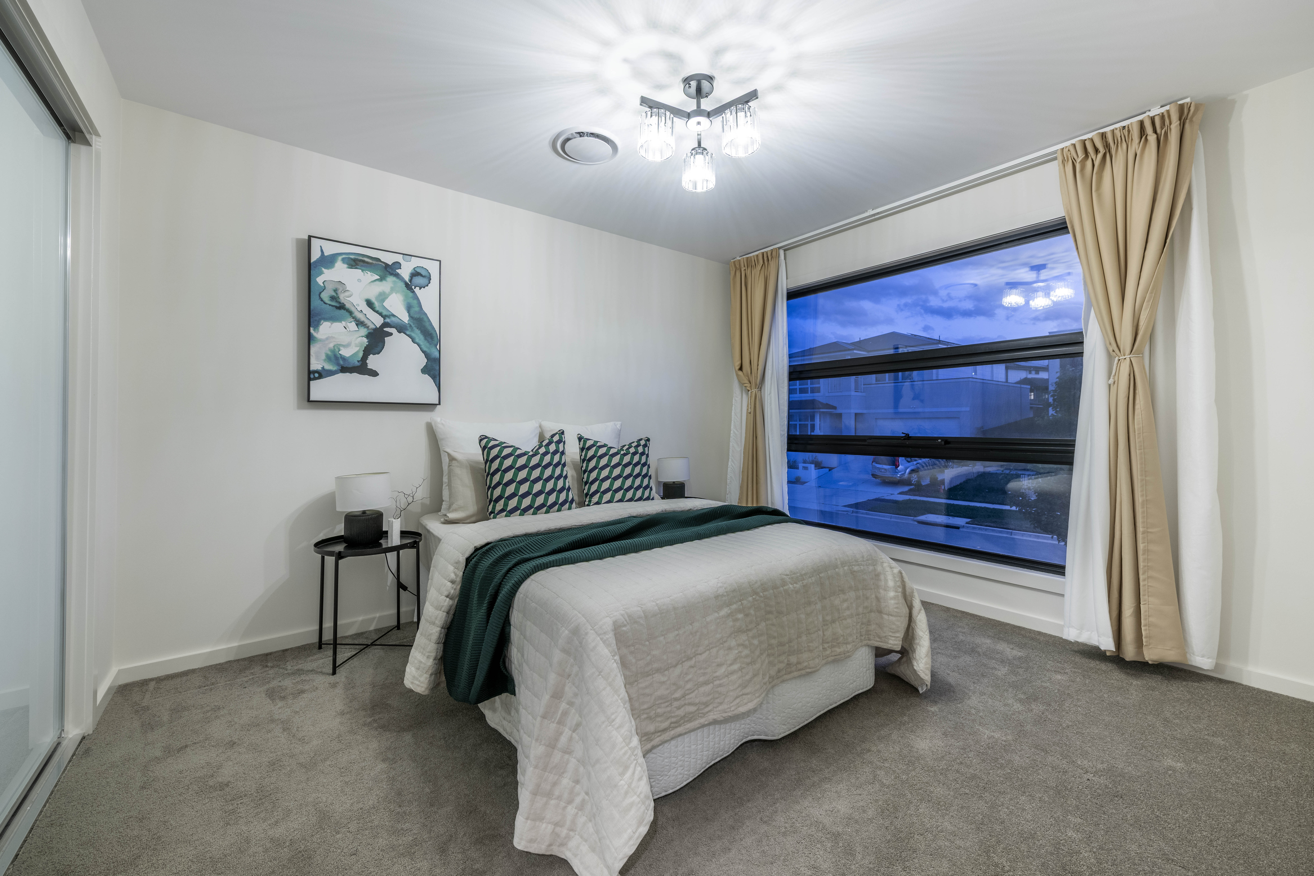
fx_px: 511
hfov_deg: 104.3
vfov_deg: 81.2
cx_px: 657
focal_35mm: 14
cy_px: 438
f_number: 5.6
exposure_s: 1/2
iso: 125
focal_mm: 14
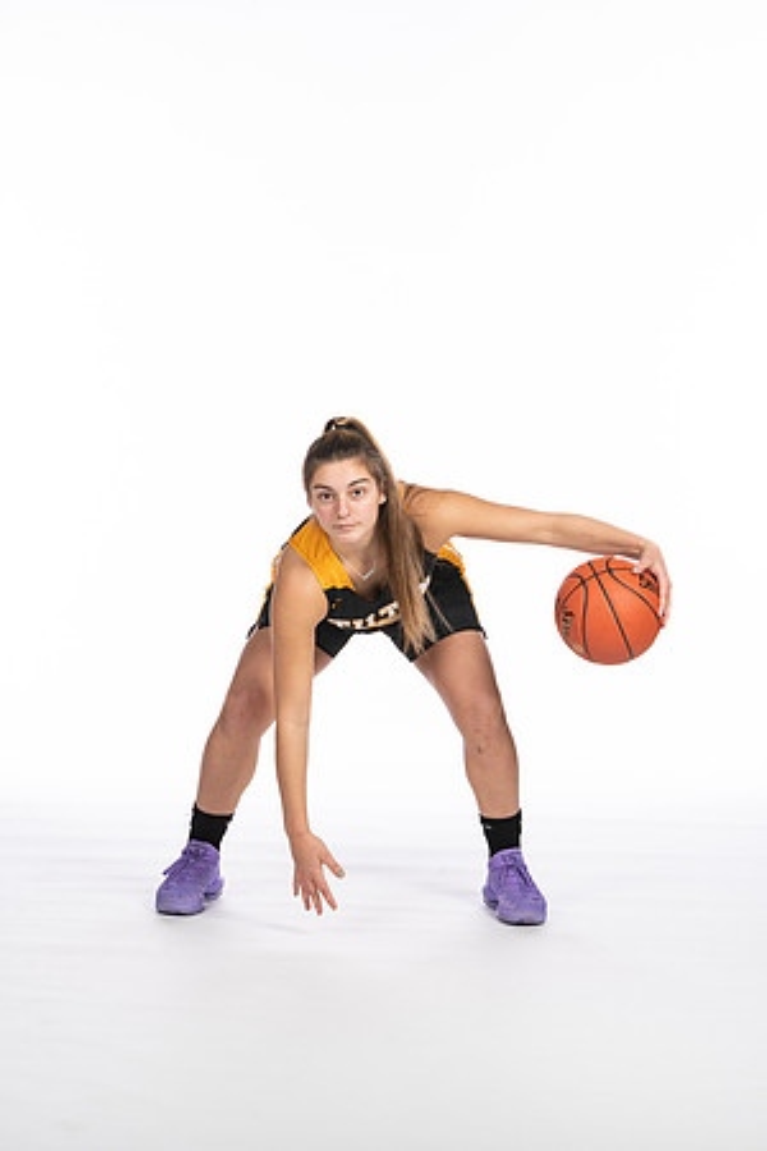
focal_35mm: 105
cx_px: 384
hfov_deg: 13.0
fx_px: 3355
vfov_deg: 19.5
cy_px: 576
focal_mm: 70
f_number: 5
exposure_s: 1/100
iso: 100
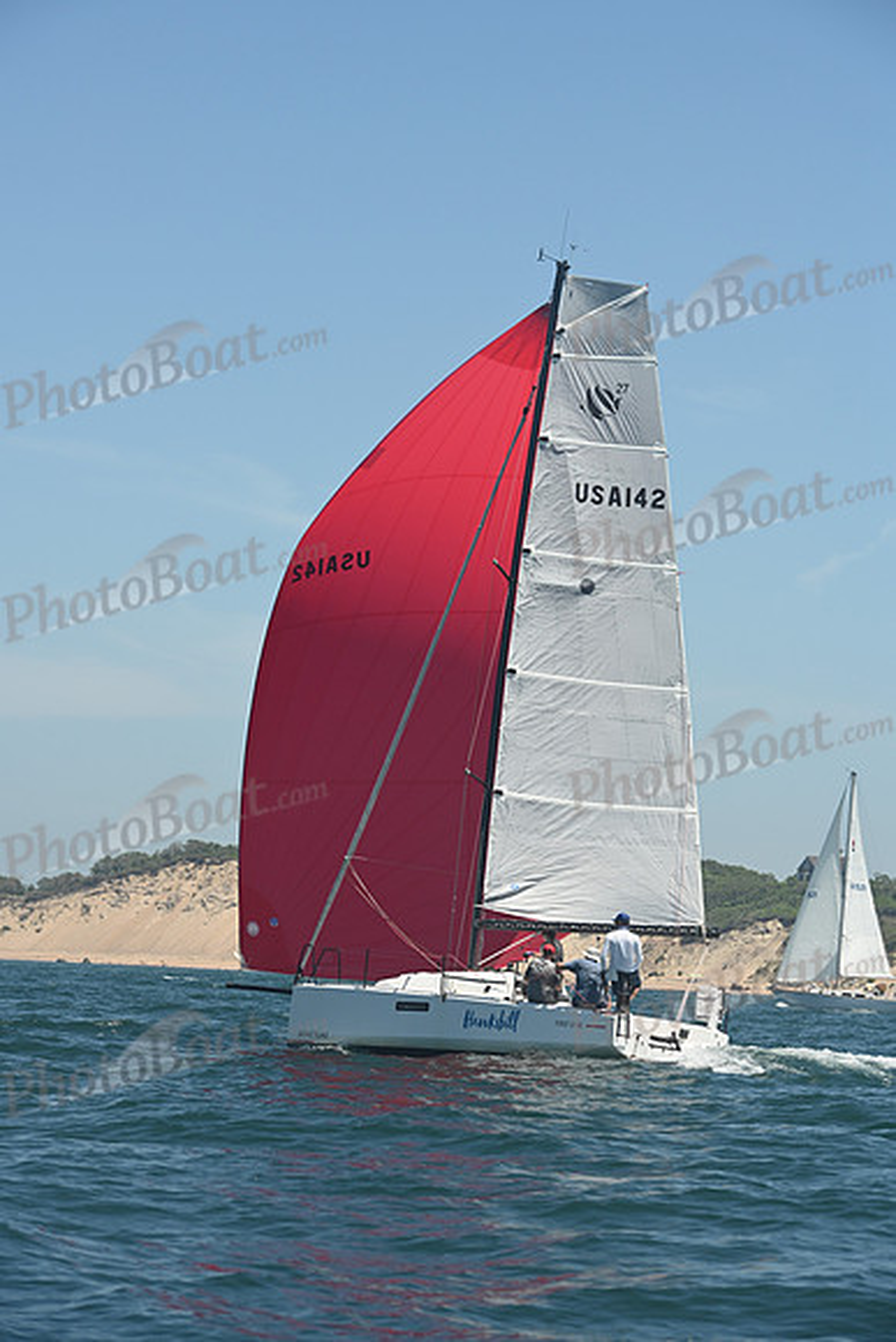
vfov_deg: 16.8
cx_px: 448
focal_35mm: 122
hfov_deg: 11.2
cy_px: 671
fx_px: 4552
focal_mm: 122
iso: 320
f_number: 8
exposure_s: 1/1000
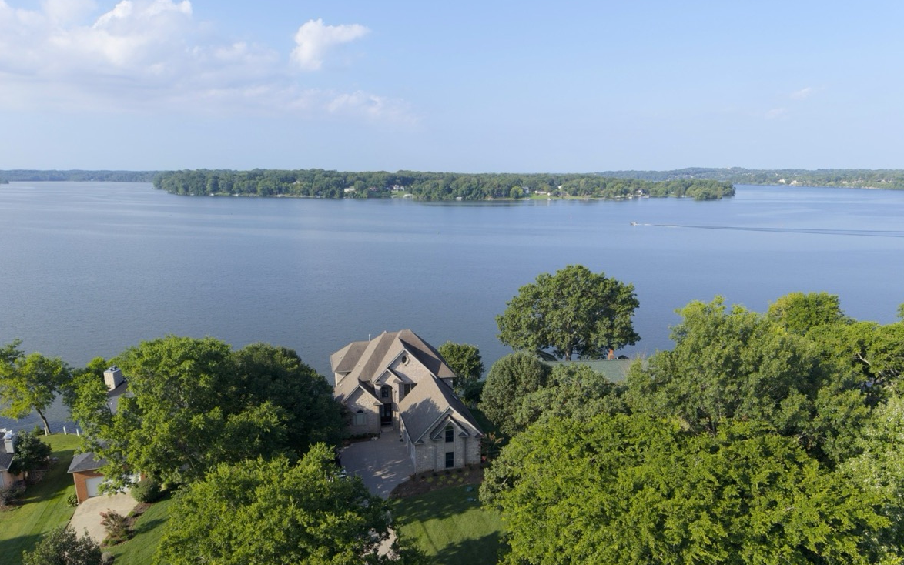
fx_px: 641
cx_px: 449
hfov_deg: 70.4
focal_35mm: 26
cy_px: 338
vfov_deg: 47.3
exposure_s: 1/2000
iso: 220
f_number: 1.8
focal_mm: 8.67
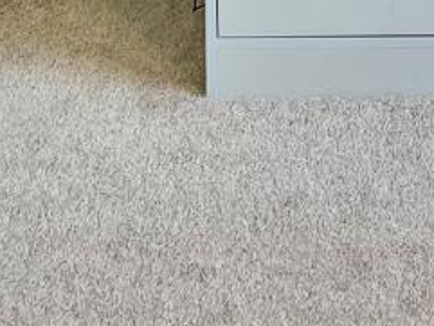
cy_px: -370
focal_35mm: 162
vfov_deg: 8.6
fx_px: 2032
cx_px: 448
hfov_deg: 12.0
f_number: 1.5
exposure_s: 1/120
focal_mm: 5.7
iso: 80
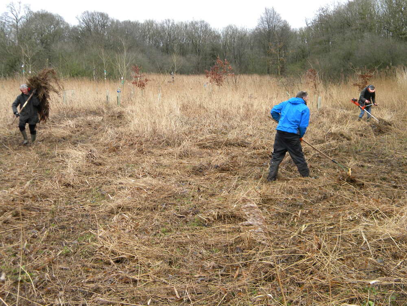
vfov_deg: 30.9
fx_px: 553
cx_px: 204
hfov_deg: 40.4
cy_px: 153
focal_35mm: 47
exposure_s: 1/86.1
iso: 80
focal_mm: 8.6
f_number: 3.9
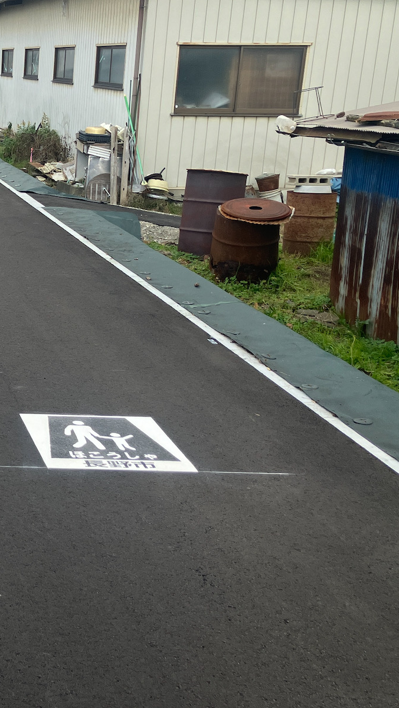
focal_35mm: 52
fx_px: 978
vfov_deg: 39.8
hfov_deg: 20.5
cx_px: -155
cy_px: 321
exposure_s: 1/344
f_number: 1.8
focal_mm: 3.99
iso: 32
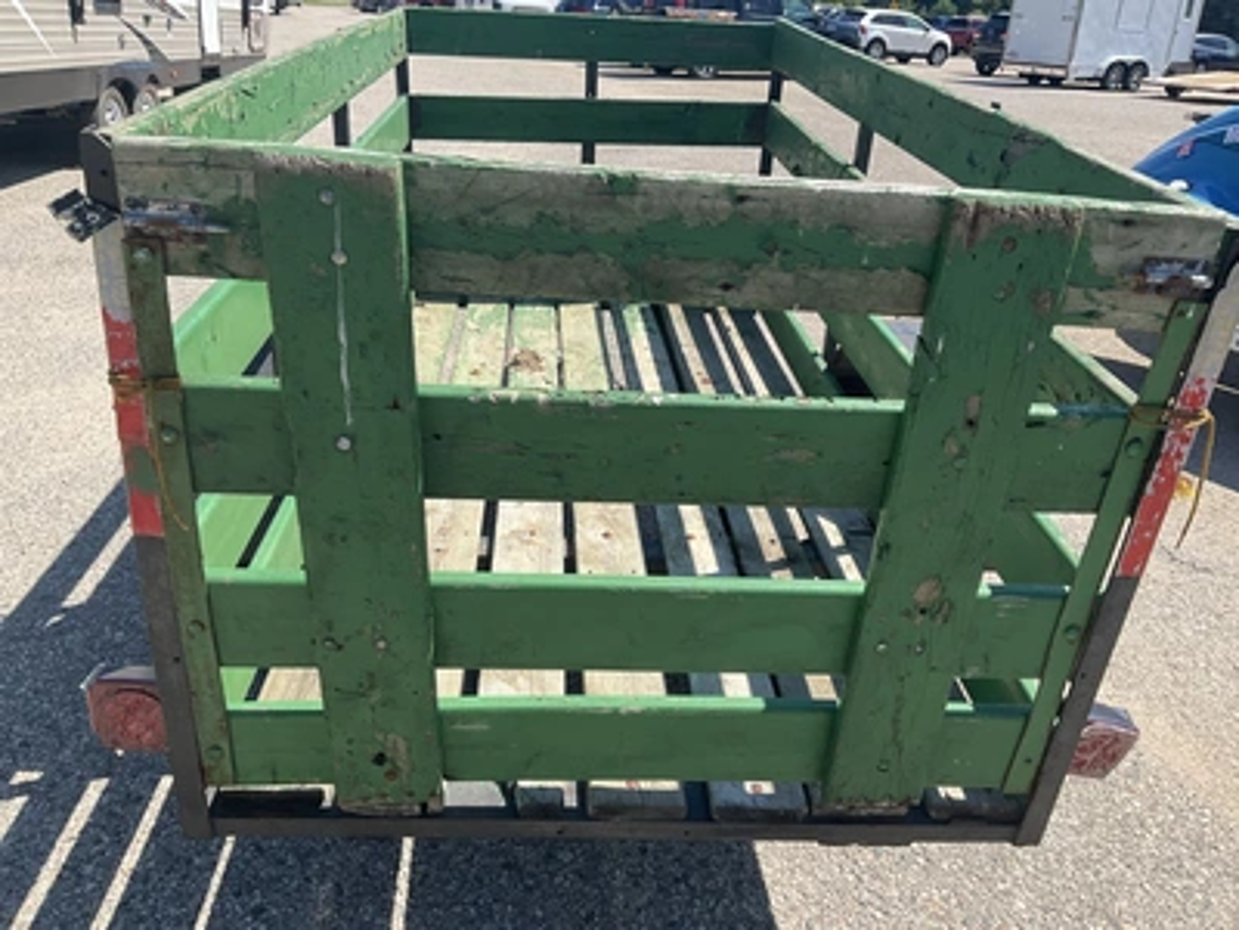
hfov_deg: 61.7
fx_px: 1038
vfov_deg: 48.2
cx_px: 620
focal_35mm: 29
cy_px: 465
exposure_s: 1/898
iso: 25
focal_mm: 3
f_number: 1.8
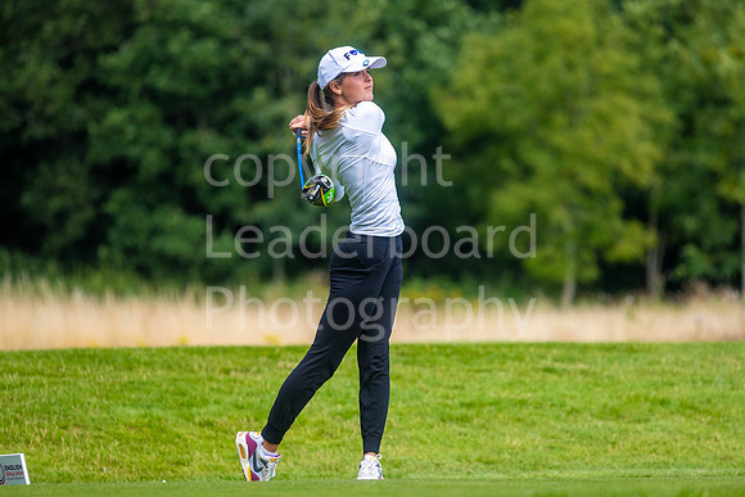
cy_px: 248
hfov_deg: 6.9
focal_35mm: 300
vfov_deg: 4.6
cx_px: 372
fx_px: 6209
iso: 200
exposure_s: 1/800
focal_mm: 300
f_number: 5
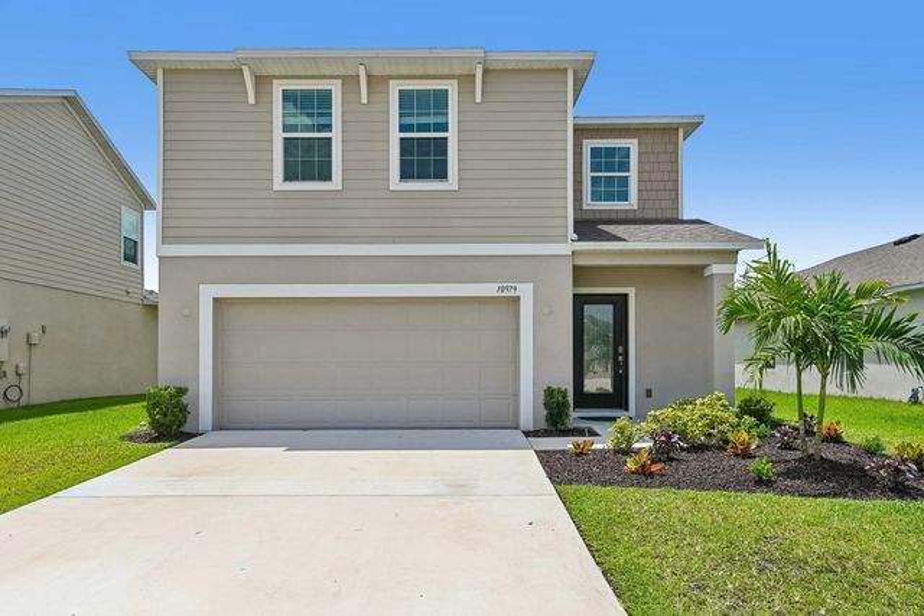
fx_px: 603
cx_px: 462
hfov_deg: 74.9
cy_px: 308
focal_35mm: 24
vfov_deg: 54.1
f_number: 8
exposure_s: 1/5000
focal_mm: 23.5
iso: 1250
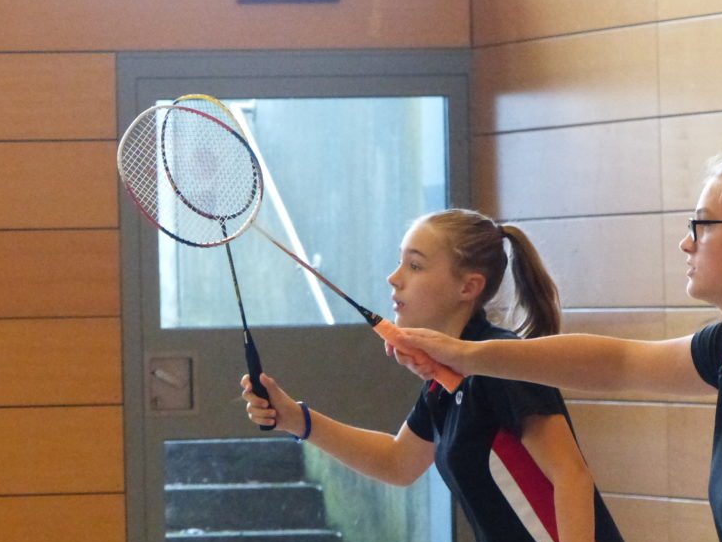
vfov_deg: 4.1
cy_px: 300
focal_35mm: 360
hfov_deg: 5.5
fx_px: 7511
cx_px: 428
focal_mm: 45.7
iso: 1600
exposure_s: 1/160
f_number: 4
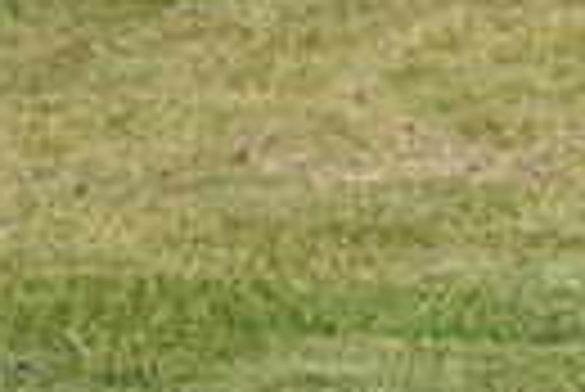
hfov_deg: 1.7
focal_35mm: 1238
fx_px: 20139
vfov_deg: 1.1
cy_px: -712
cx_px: 882
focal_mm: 105
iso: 400
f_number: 5.3
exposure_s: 1/2500
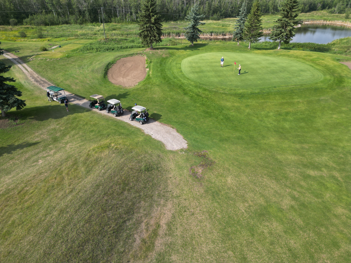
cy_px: 132
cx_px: 176
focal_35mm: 24
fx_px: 243
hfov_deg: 71.6
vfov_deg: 56.8
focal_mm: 6.72
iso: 100
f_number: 1.7
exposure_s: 1/1500
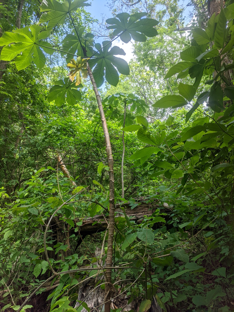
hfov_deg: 53.1
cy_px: 156
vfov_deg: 67.3
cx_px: 117
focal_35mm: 26
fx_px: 234
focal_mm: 4.67
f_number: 2
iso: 48
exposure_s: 1/655
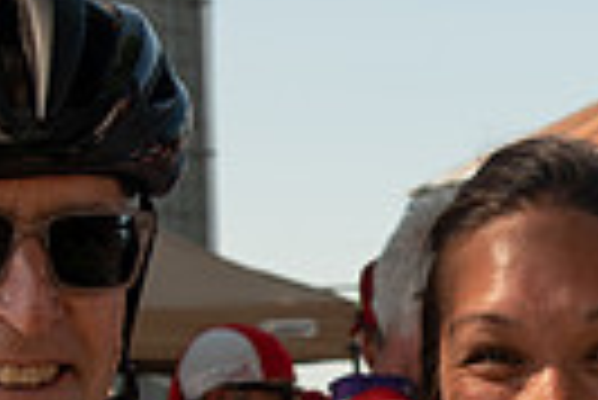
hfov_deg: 12.3
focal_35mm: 166
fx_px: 2760
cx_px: 535
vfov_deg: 8.3
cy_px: 366
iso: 200
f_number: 5.6
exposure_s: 1/500
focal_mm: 38
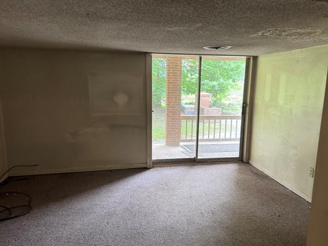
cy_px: 130
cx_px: 177
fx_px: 256
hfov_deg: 65.2
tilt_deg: -12.6
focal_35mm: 27
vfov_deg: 51.4
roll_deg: -1.6
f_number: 1.78
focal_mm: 6.76
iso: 200
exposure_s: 1/90
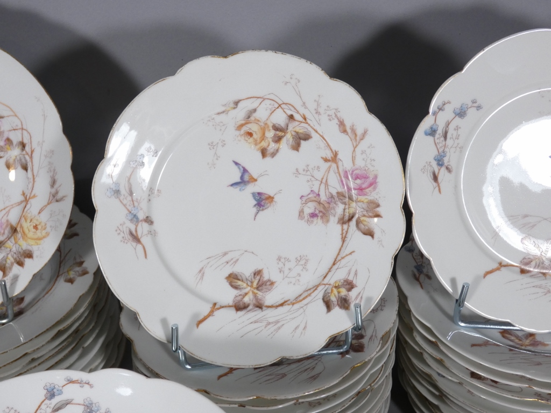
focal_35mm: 43
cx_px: 276
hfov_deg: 43.9
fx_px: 684
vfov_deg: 33.6
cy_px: 206
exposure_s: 1/80
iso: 160
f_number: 3.7
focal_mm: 7.8
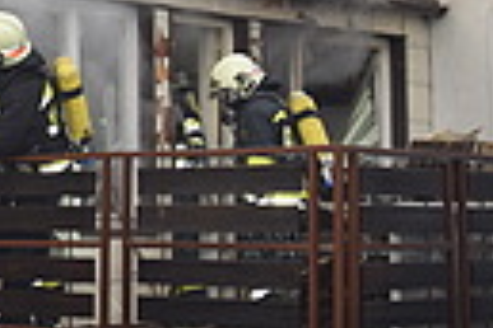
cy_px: 21
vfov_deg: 10.2
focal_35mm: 133
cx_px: -380
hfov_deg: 13.8
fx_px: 1821
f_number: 5.6
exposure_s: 1/125
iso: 180
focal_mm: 24
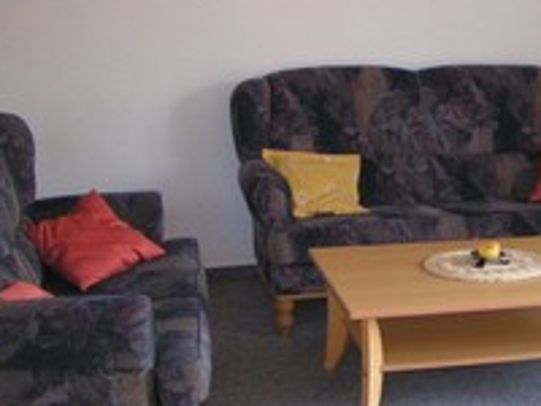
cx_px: 414
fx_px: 1188
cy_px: 108
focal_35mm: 76
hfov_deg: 25.3
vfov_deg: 19.3
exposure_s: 1/40
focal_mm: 5.8
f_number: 2.8
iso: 80
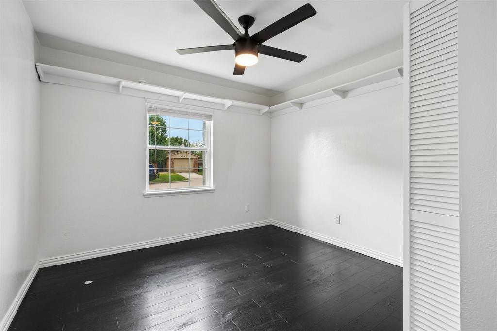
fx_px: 221
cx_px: 248
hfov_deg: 96.8
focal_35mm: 16
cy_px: 166
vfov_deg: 73.7
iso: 400
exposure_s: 1/30
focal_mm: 16
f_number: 8
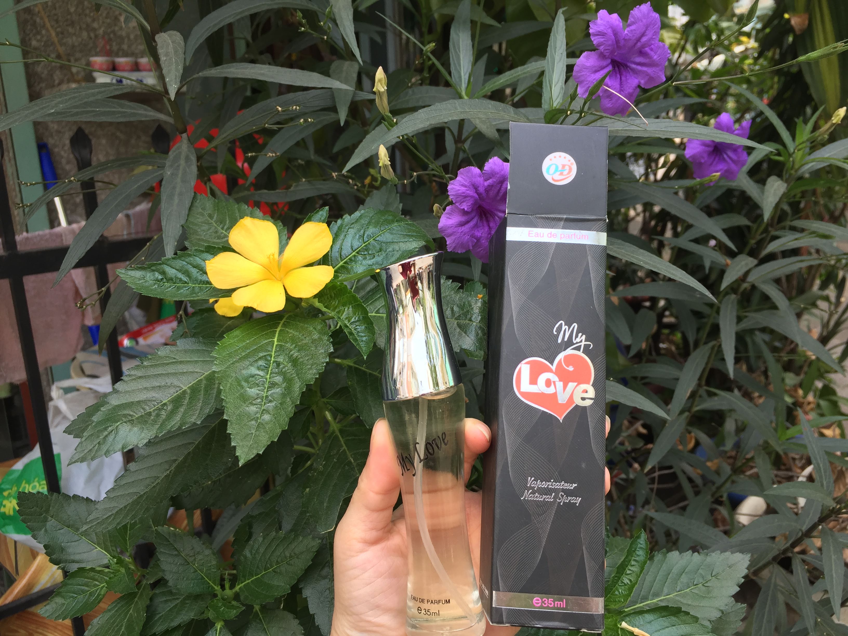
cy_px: 318
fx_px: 710
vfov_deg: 48.2
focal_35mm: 29
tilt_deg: -11.2
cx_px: 424
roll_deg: +1.9
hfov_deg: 61.7
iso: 32
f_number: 2.2
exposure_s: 1/222
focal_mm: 4.15
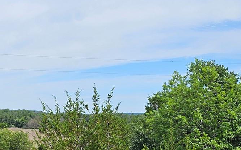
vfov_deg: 17.0
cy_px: 151
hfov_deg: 26.8
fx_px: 493
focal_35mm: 75
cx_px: 34
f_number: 1.7
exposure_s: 1/1228
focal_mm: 6.3
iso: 10
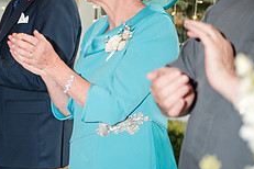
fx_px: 621
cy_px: 70
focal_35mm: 88
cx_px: 22
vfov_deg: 15.5
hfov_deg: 22.5
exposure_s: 1/200
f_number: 1.8
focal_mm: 35
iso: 200
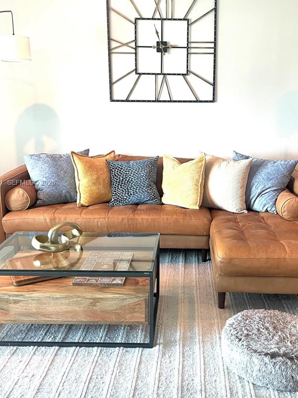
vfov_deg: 50.1
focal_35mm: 37
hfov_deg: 38.5
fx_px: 425
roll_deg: +0.0
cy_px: 183
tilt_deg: -11.5
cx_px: 180
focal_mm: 4.2
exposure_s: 1/60
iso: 100
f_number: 1.6
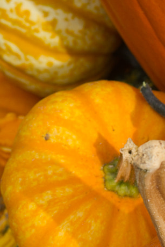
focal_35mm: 467
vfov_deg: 4.4
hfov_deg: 2.9
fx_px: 3208
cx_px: 105
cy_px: 307
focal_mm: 105
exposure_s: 1/250
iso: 200
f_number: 8
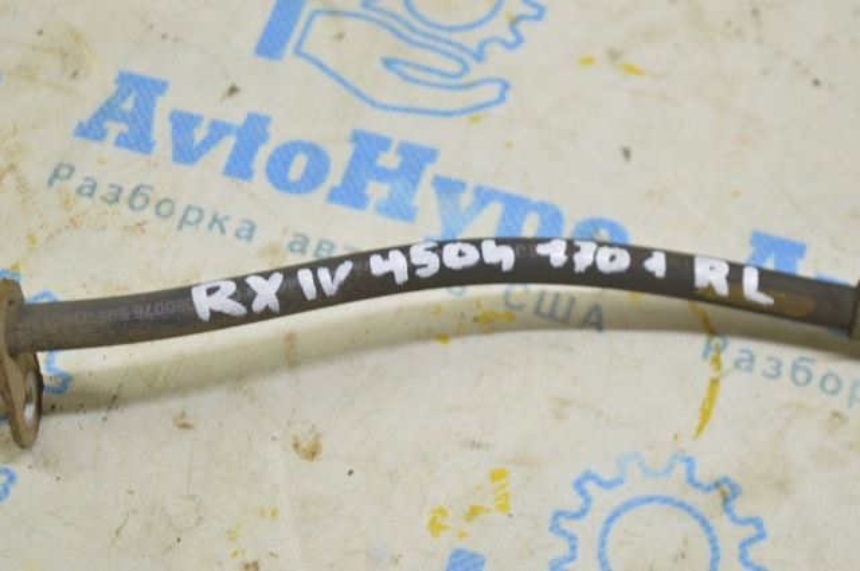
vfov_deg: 16.5
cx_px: 430
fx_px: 1968
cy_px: 286
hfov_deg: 24.6
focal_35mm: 82
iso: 400
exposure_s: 1/20
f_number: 5.6
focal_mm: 55
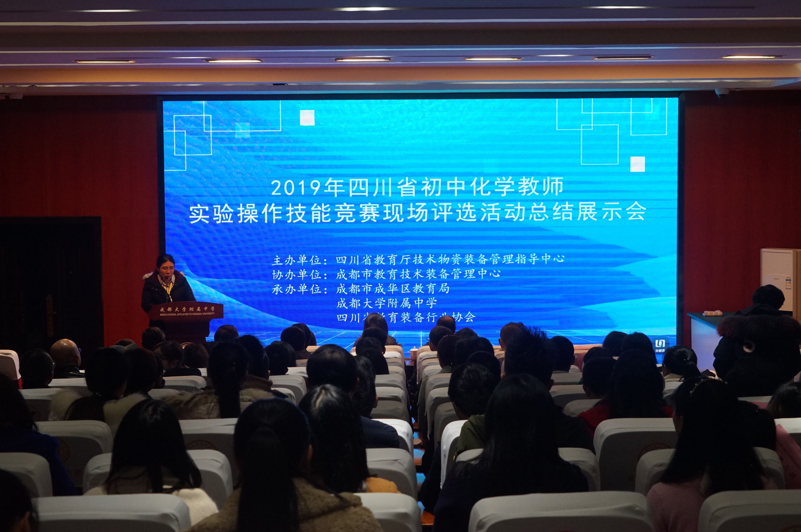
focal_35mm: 62
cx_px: 400
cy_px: 266
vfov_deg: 21.9
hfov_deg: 32.4
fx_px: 1378
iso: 2000
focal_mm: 62
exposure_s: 1/160
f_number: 8
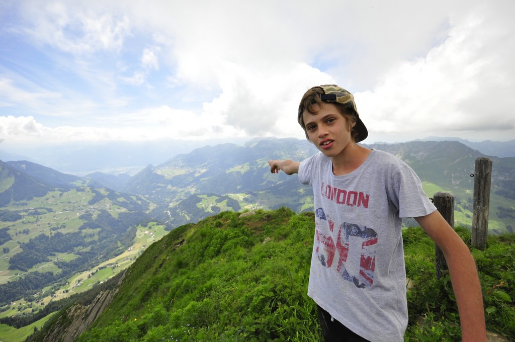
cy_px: 171
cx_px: 258
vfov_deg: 71.9
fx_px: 236
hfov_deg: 95.1
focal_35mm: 16
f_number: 5.6
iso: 800
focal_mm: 11
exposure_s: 1/4000
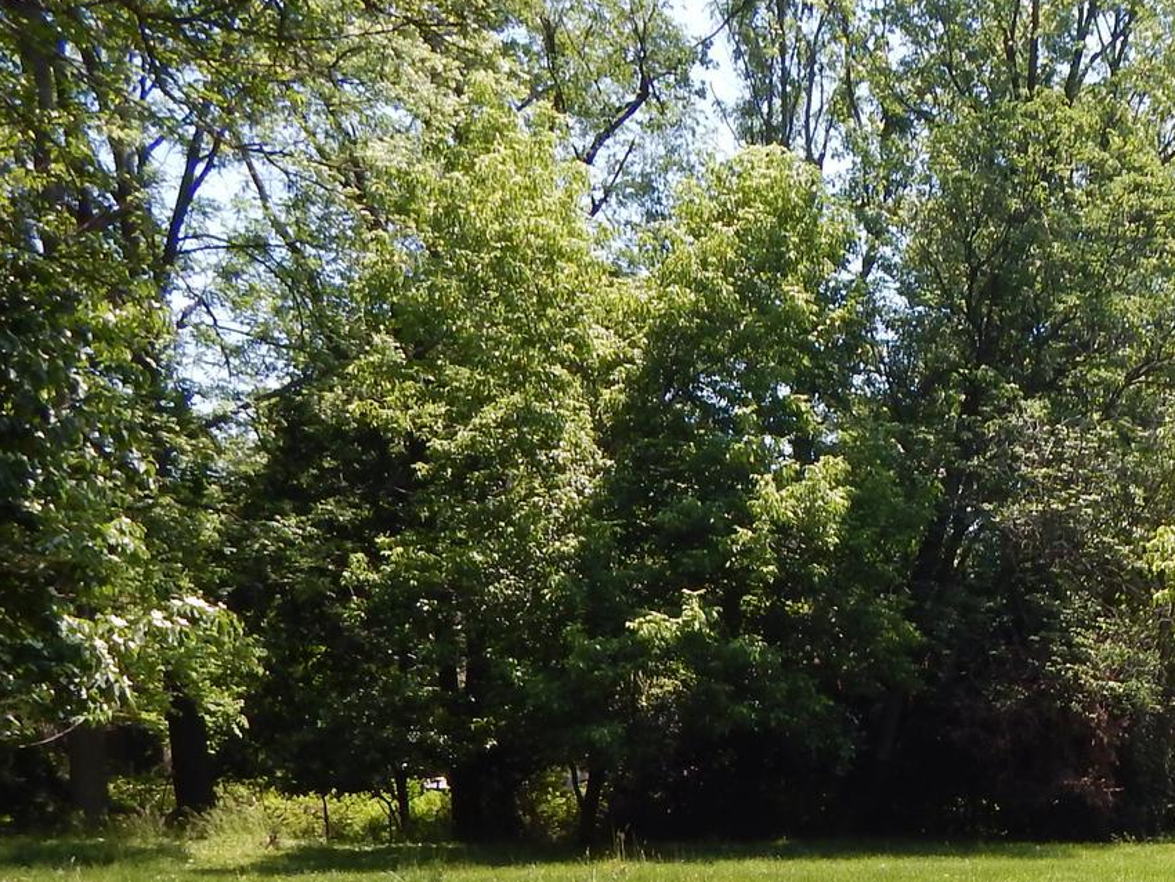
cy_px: 947
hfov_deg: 33.2
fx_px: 1800
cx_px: 1168
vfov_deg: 25.7
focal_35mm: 53
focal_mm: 4
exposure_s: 1/640
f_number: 3
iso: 125
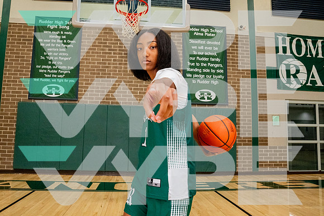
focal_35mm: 27
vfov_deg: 47.3
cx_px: 159
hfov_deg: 66.5
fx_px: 247
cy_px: 106
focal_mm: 24
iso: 6400
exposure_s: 1/320
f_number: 7.1
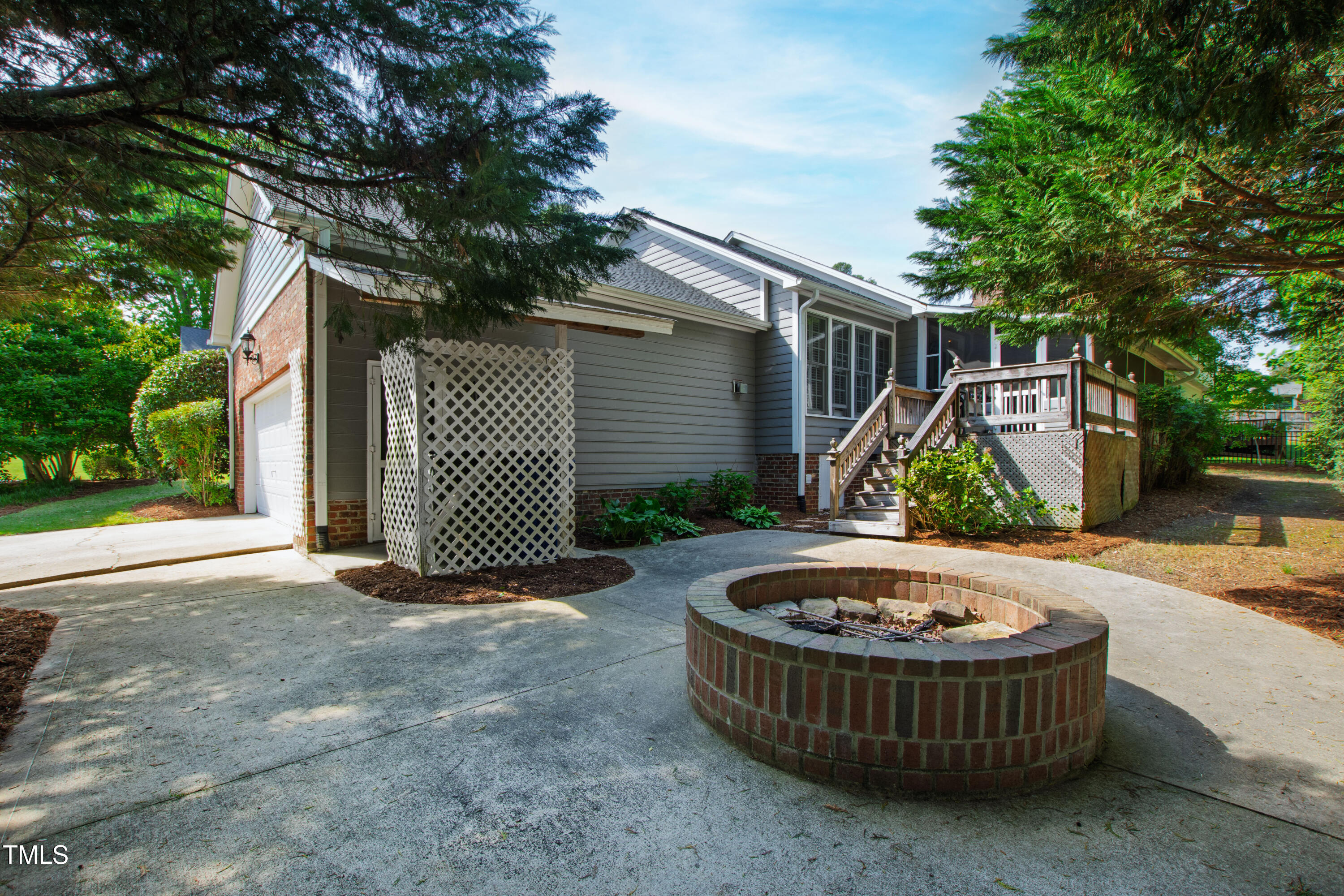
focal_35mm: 15
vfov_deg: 77.3
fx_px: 560
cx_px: 672
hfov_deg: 100.4
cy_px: 448
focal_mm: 10
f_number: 8
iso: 100
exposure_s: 1/20
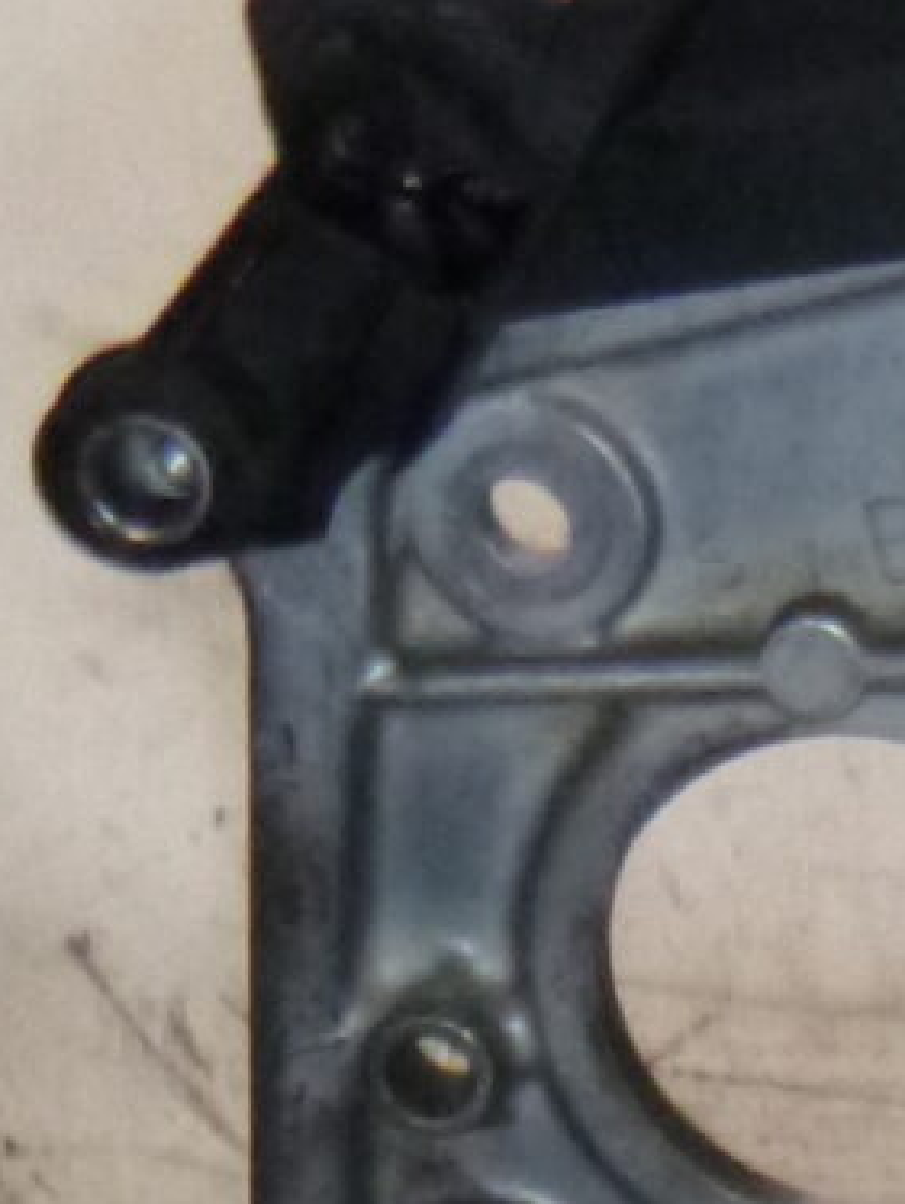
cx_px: 1813
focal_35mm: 171
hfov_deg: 8.3
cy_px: 1491
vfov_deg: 11.3
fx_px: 5954
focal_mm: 4.5
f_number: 3.9
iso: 400
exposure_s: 1/60
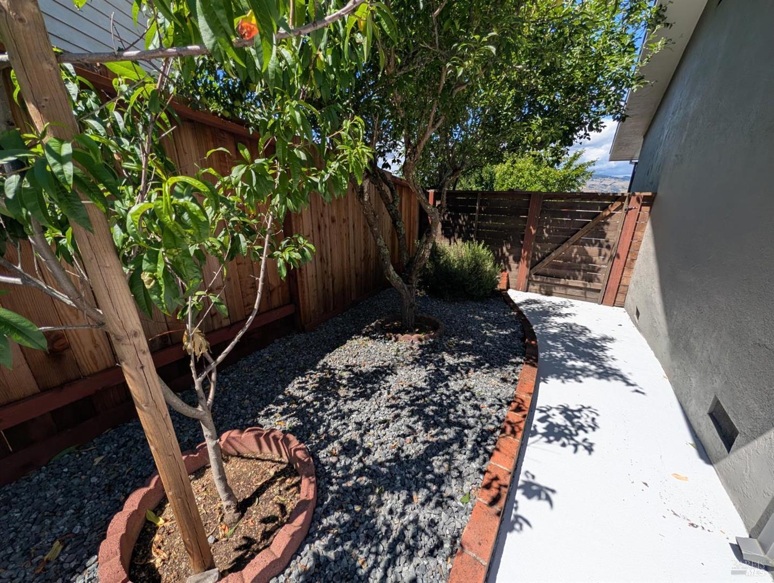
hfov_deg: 110.5
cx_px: 387
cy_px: 292
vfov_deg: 94.7
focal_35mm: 12
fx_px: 269
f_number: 1.7
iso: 45
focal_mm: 2.02
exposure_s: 1/1887
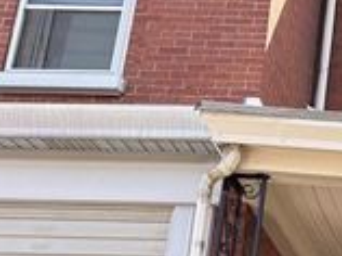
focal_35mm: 76
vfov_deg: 17.8
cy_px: 353
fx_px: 750
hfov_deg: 21.7
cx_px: 507
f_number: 1.78
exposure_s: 1/654
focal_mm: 6.76
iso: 80
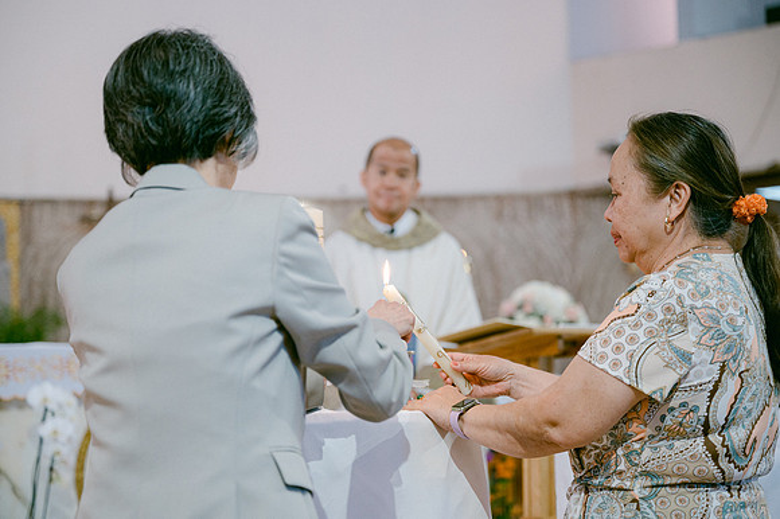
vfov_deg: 18.6
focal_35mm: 73
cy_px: 259
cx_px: 381
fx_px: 1581
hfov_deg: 27.7
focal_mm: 70
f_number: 2.8
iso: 500
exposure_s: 1/125
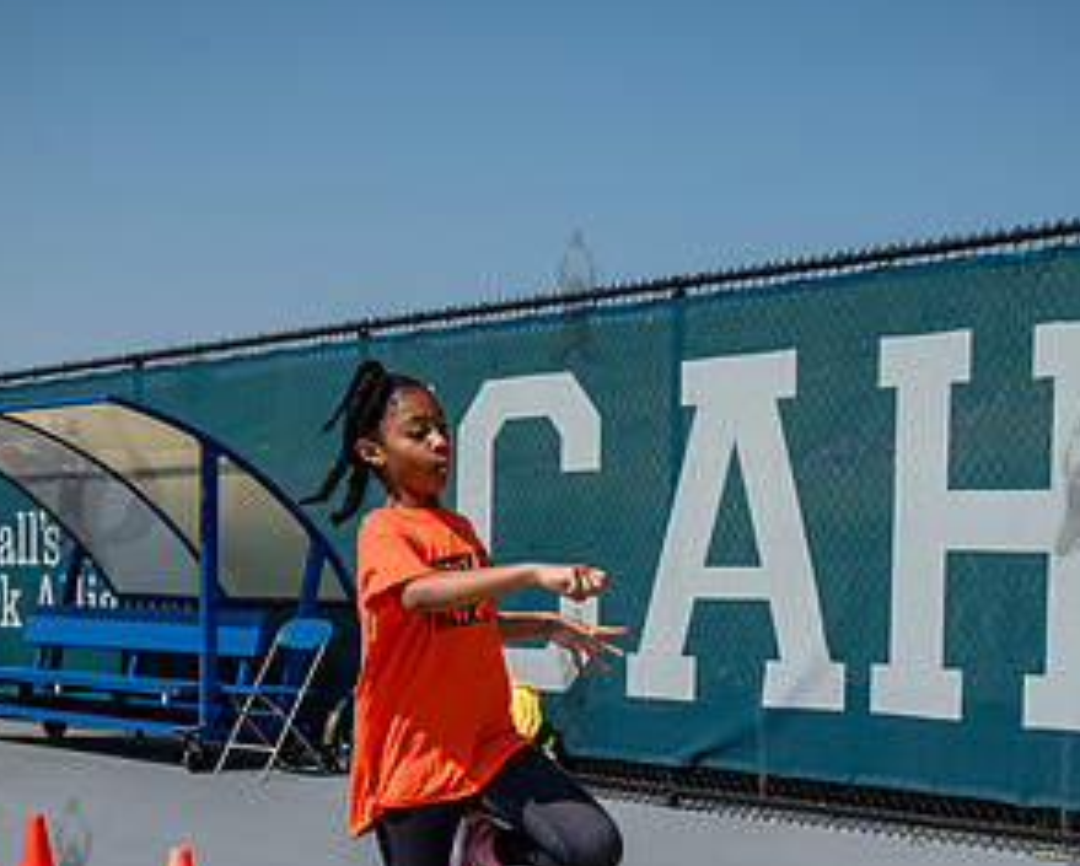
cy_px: 733
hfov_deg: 25.3
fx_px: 2400
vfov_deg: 20.2
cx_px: 391
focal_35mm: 75
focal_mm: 34
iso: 400
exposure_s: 1/3200
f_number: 5.6
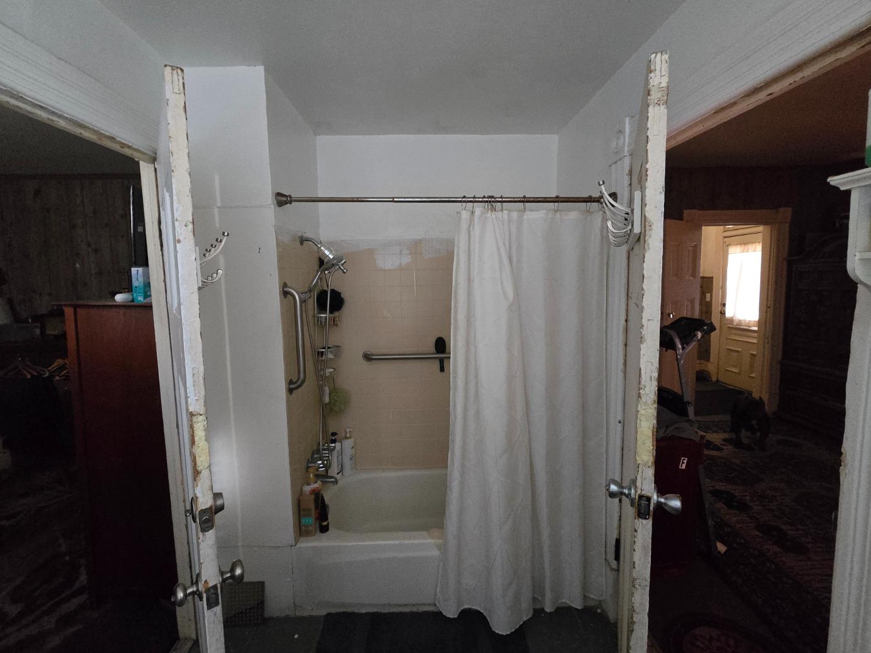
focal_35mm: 14
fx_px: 352
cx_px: 431
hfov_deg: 102.1
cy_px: 317
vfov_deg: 85.7
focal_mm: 2.2
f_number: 2.2
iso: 1600
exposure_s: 1/60
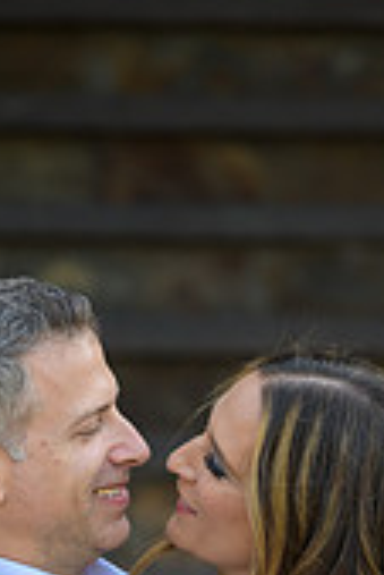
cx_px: 156
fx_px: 8063
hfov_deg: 2.7
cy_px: 660
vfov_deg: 4.1
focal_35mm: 505
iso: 200
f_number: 3.2
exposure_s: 1/640
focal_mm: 190
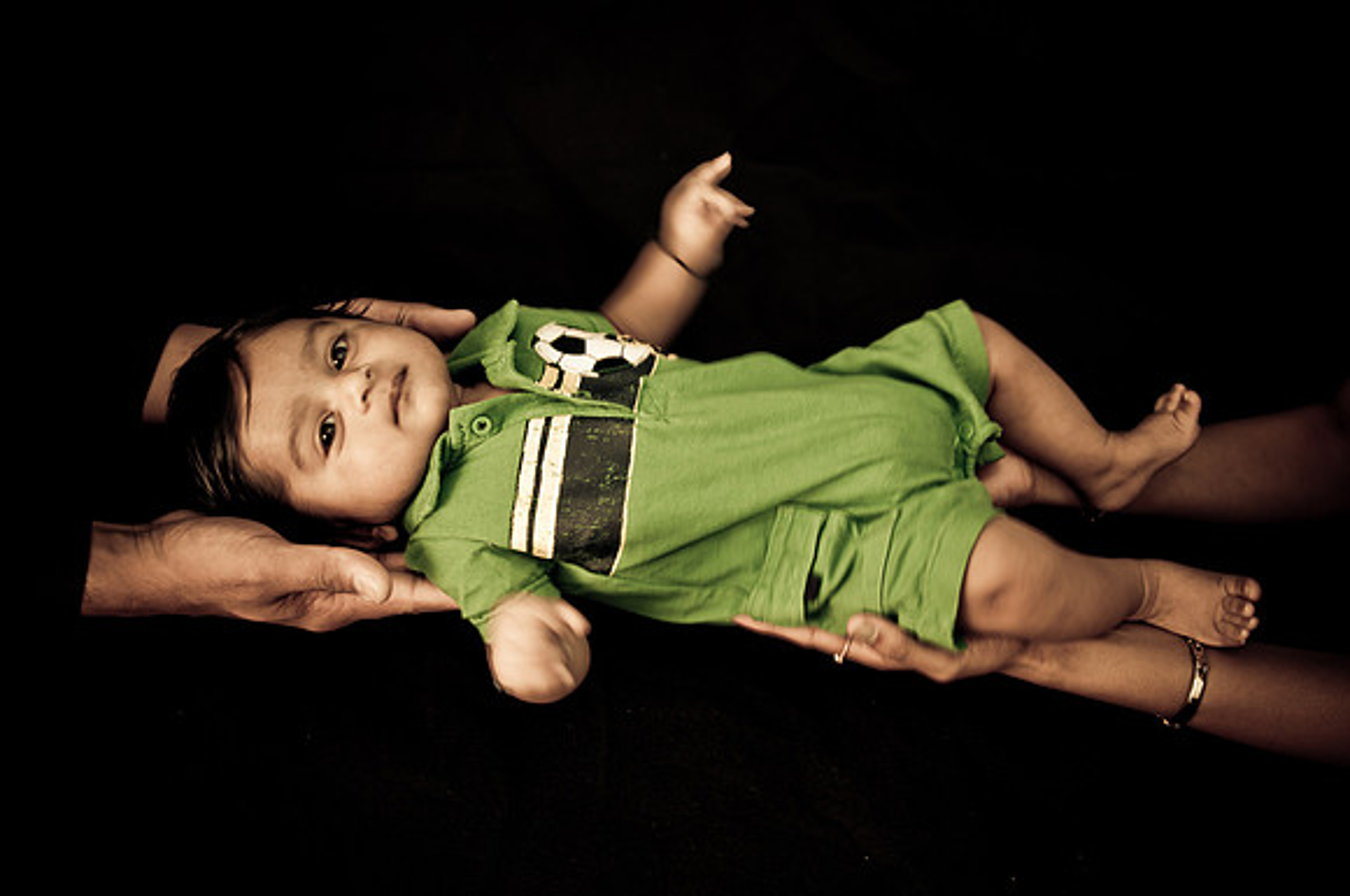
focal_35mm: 36
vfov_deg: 36.8
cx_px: 675
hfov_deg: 53.2
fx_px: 1348
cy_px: 448
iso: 100
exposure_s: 1/15
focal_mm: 24
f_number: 2.8
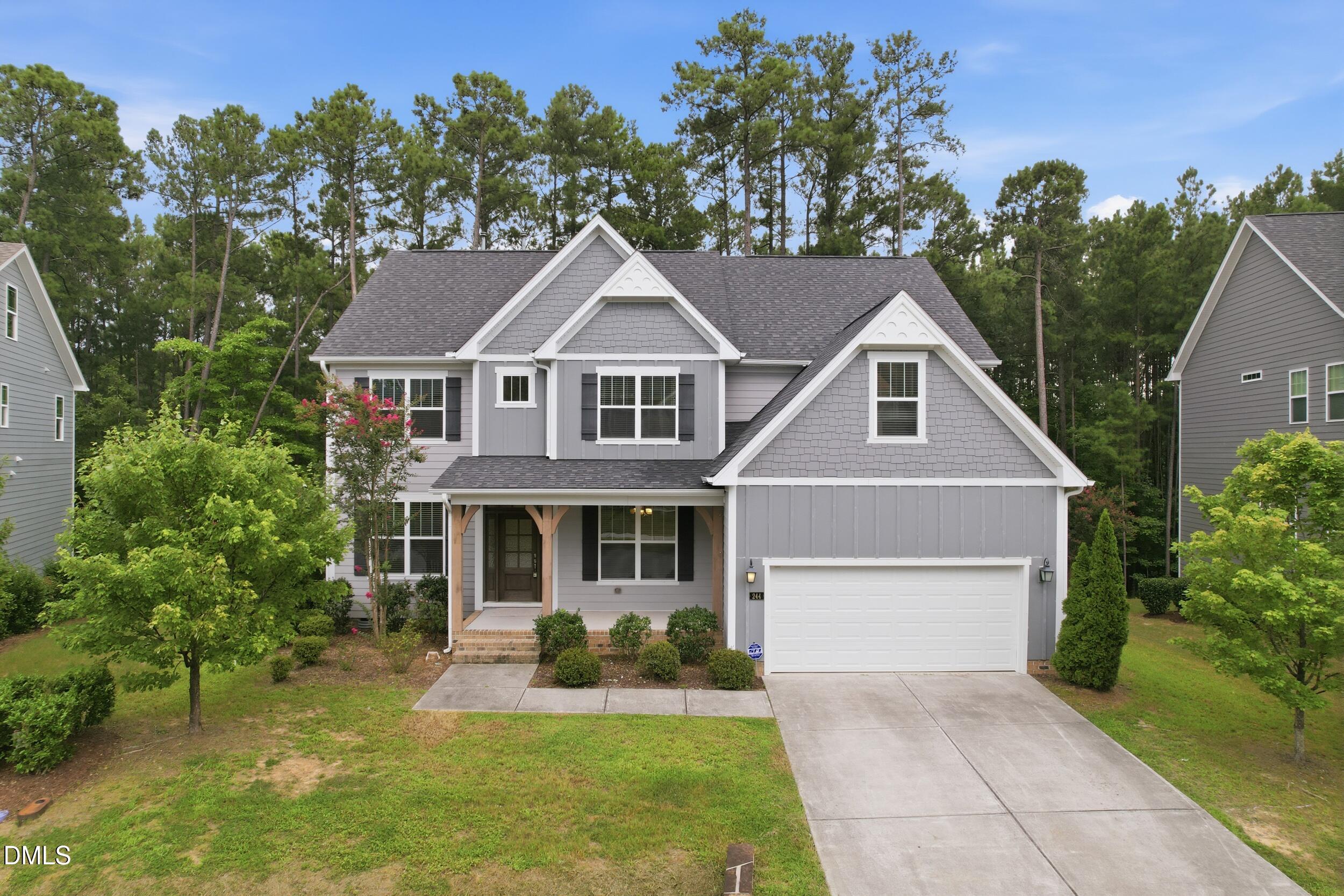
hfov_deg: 78.6
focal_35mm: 22
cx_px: 672
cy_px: 448
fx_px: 821
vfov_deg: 57.2
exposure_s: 1/25
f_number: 2.8
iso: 100
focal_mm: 8.4
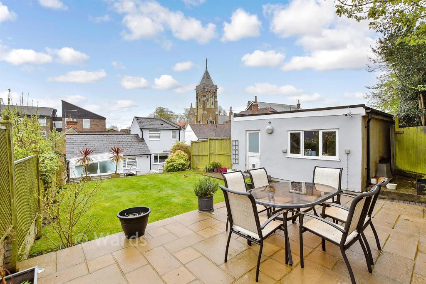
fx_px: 178
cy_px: 142
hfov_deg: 100.4
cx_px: 213
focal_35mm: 15
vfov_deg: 77.3
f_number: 6.3
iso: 160
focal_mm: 10
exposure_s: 1/80
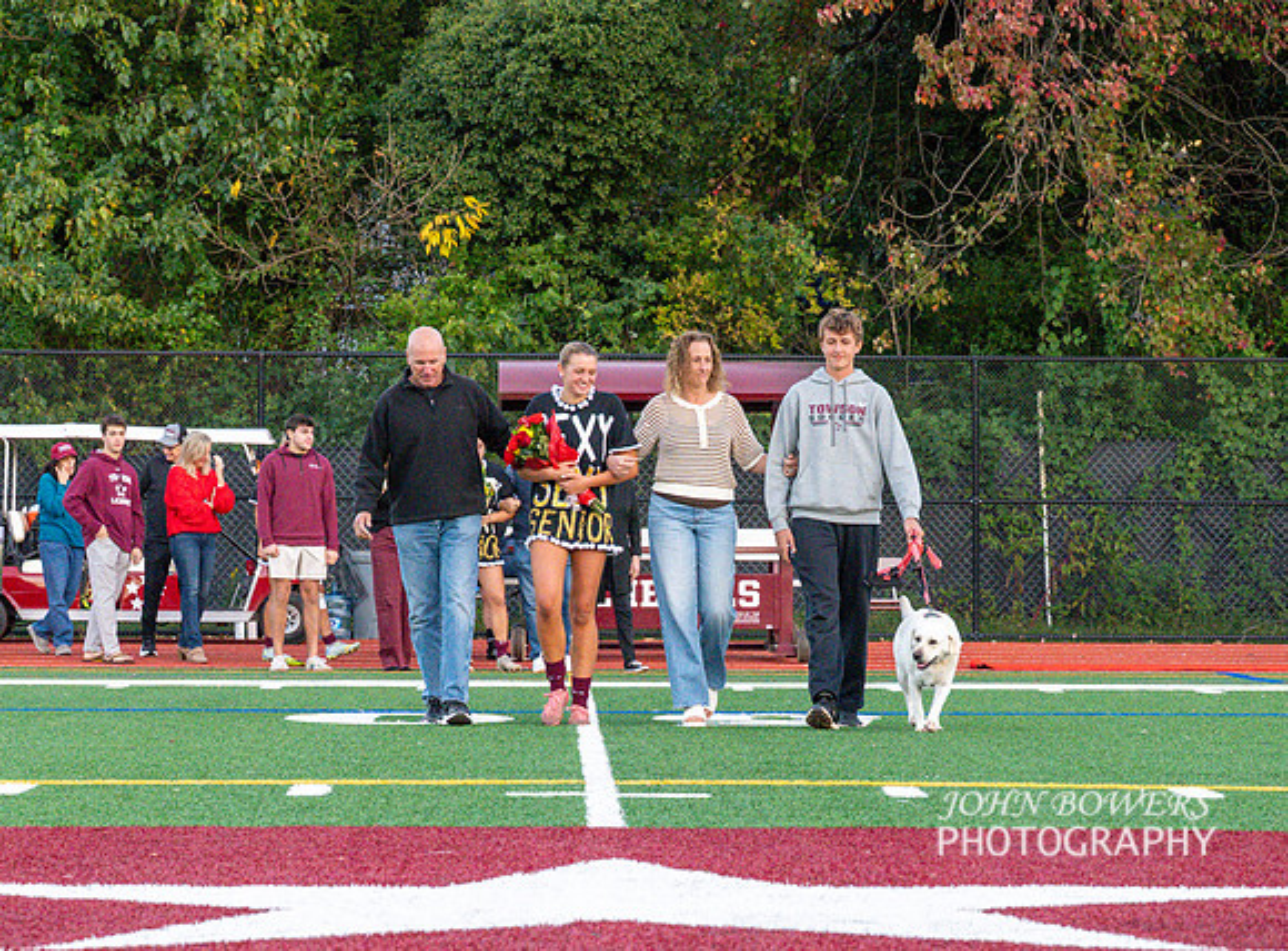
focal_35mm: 149
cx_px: 661
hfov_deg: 13.3
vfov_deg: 9.9
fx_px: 5508
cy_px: 614
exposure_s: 1/640
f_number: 6.3
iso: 2200
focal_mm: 70
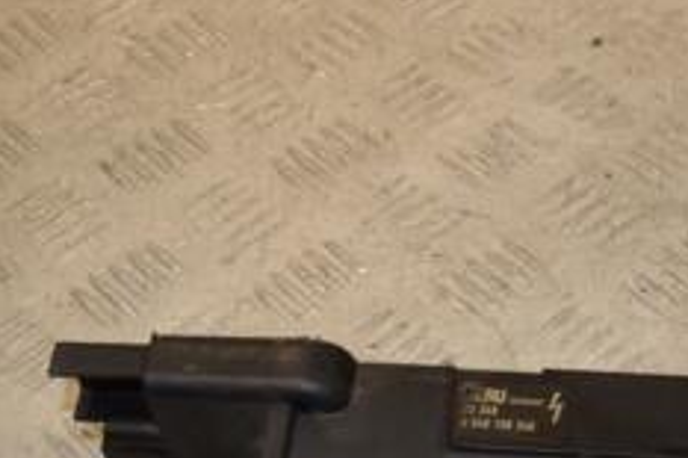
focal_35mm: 81
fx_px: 1552
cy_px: 529
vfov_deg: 16.2
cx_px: 738
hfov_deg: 23.6
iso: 800
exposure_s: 1/200
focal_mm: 21
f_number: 9
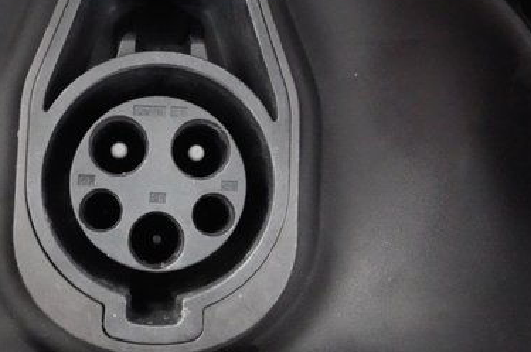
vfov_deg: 32.5
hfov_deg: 46.3
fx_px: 604
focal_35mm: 41
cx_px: 154
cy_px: 167
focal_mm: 24
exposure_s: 1/100
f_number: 5
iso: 32000
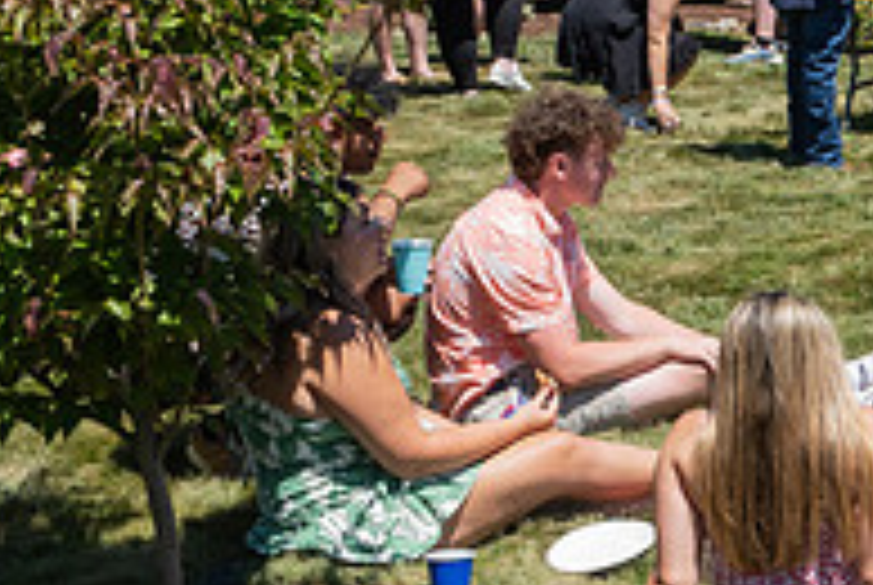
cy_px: 205
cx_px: 1228
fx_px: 2502
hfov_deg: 18.1
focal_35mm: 103
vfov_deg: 13.3
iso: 640
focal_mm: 23
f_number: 8
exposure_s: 1/1000
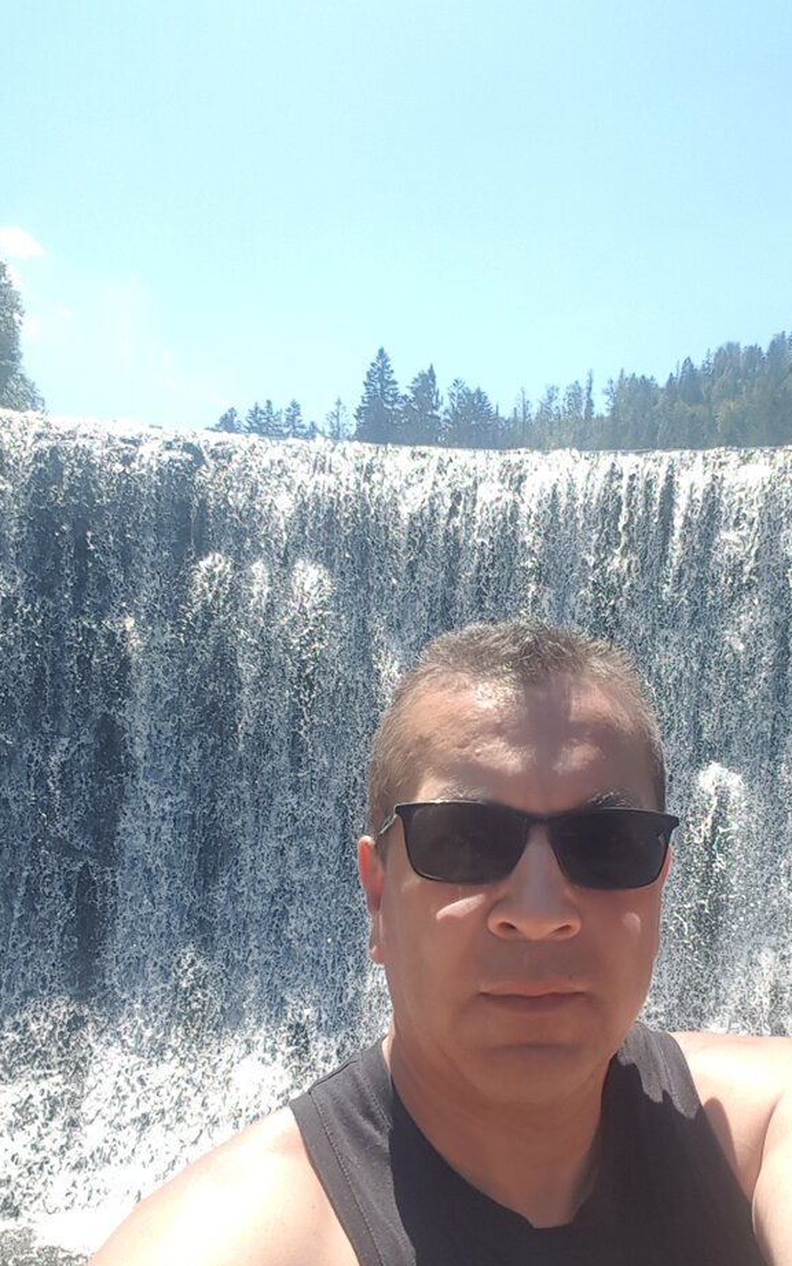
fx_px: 1001
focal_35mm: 29
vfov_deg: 63.9
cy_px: 774
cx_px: 529
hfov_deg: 42.6
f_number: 1.7
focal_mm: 2.1
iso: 50
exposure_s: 1/1080
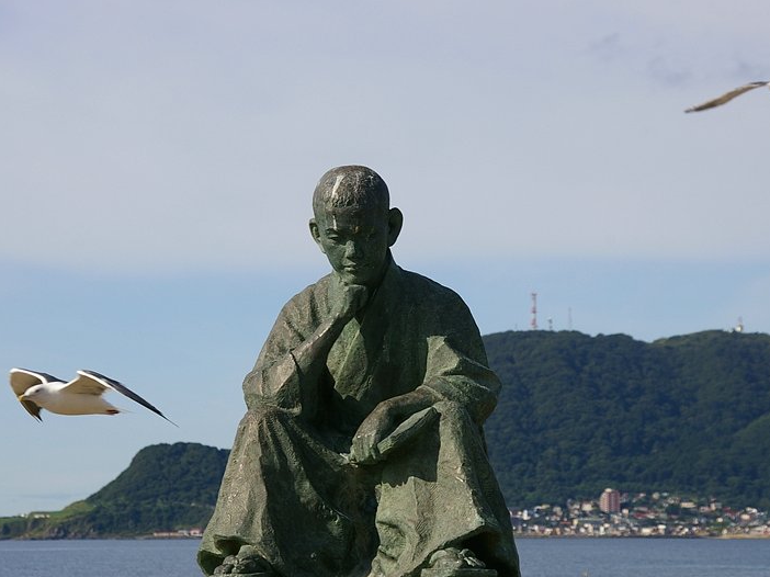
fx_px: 3103
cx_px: 365
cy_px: 289
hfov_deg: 14.1
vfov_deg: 10.6
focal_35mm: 140
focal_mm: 85
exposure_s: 1/400
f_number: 10
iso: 200
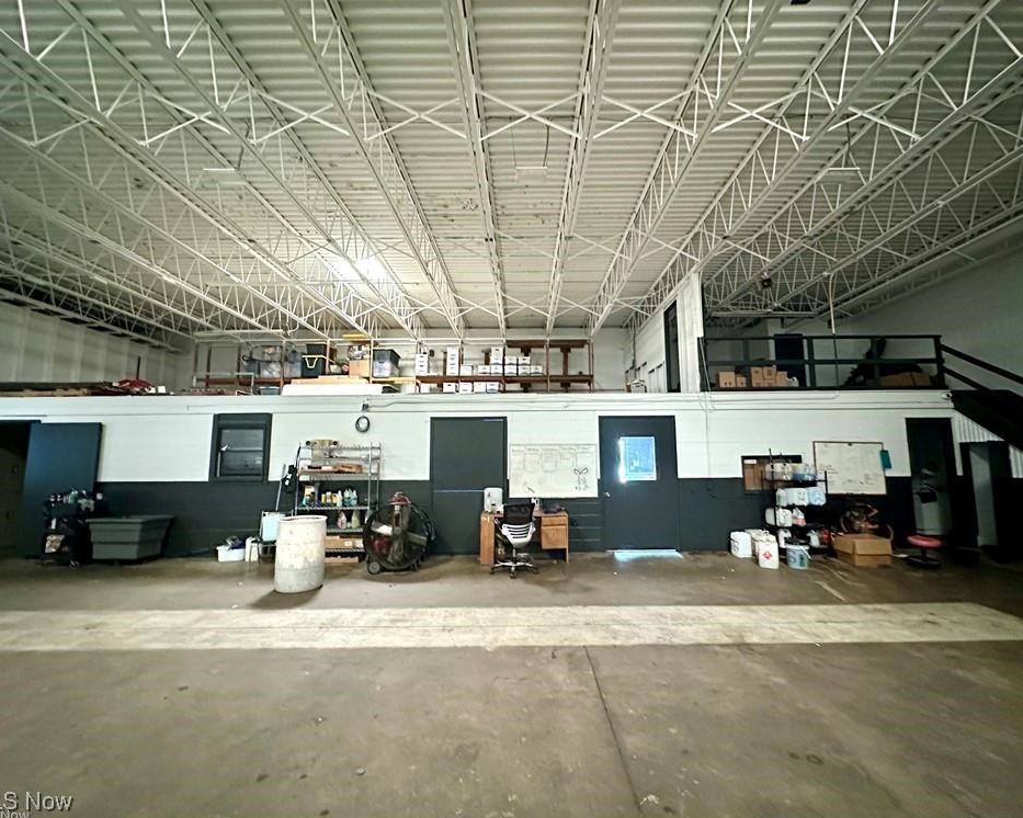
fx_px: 454
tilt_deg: +6.1
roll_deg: +0.6
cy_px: 405
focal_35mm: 15
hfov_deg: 96.8
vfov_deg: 84.0
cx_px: 525
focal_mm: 2.22
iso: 1600
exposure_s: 1/30
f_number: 2.2
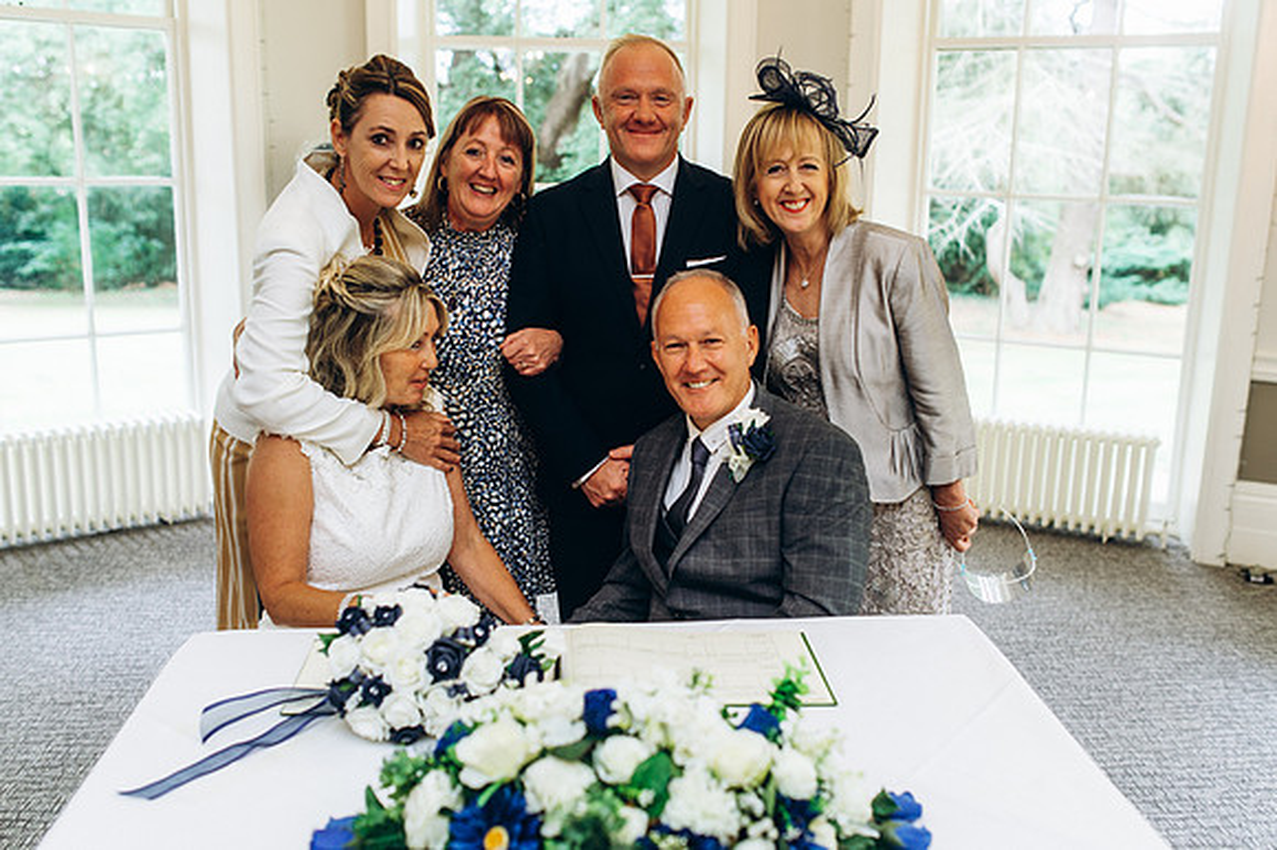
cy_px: 425
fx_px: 1258
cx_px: 638
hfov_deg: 53.8
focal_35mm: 35
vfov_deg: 37.3
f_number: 2.8
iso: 160
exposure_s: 1/100
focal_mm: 35
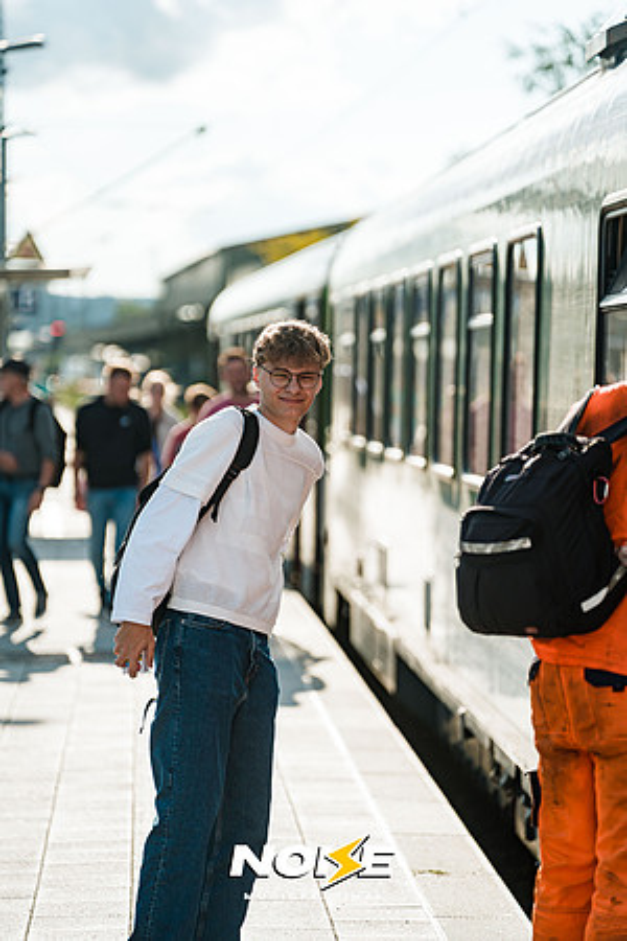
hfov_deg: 9.6
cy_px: 470
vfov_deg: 14.3
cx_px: 314
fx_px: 3736
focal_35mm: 143
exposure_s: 1/2000
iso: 100
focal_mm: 143
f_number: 2.8
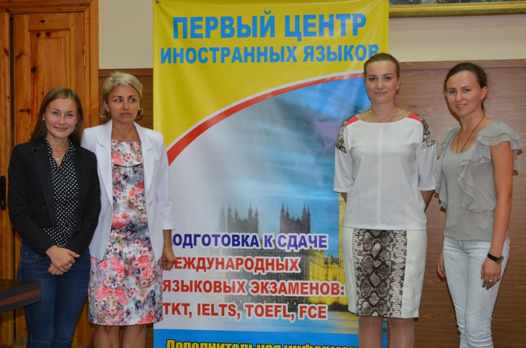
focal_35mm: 60
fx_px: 875
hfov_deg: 33.5
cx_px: 263
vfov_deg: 22.5
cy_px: 174
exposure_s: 1/60
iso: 800
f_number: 5
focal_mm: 40
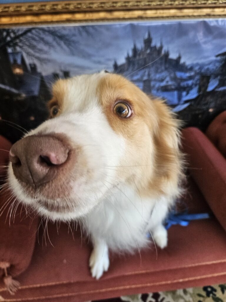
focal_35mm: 23
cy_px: 151
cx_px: 113
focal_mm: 5.4
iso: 160
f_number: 1.8
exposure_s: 1/359
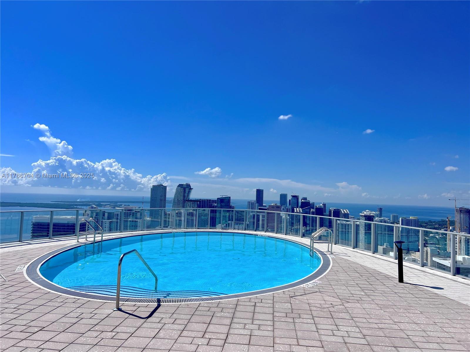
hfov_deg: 67.3
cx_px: 235
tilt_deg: +1.9
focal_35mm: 26
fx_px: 353
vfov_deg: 53.1
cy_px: 176
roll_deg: -2.2
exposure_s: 1/11364
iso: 50
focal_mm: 5.7
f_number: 1.5
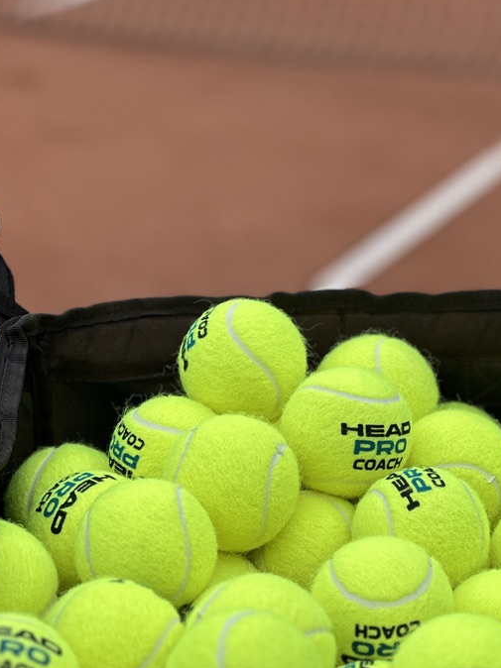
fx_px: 2259
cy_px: 242
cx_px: 289
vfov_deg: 16.8
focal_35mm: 117
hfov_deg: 12.7
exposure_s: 1/518
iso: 32
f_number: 2.8
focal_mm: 9
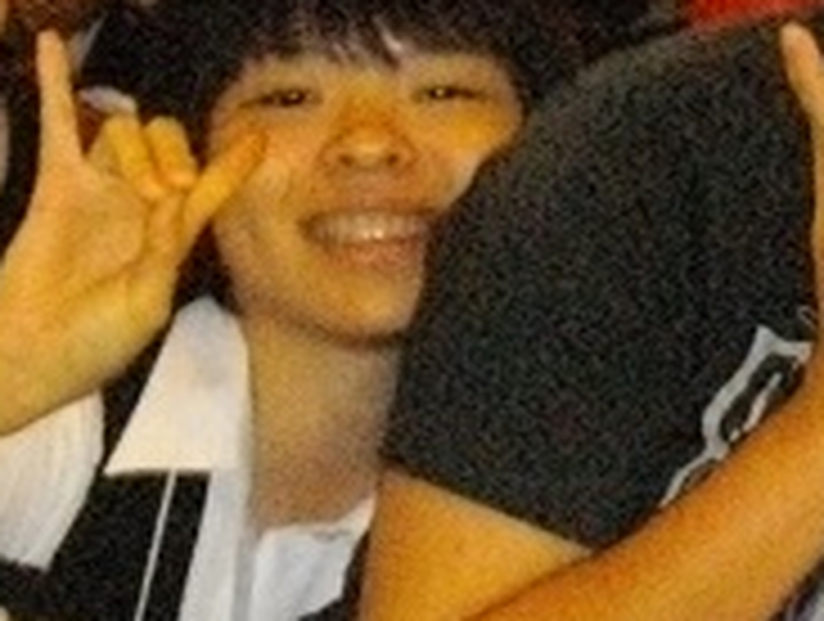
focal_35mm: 218
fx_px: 5200
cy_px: 252
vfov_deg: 6.8
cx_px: 851
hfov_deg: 9.0
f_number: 3.6
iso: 1600
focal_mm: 8.8
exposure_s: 1/60
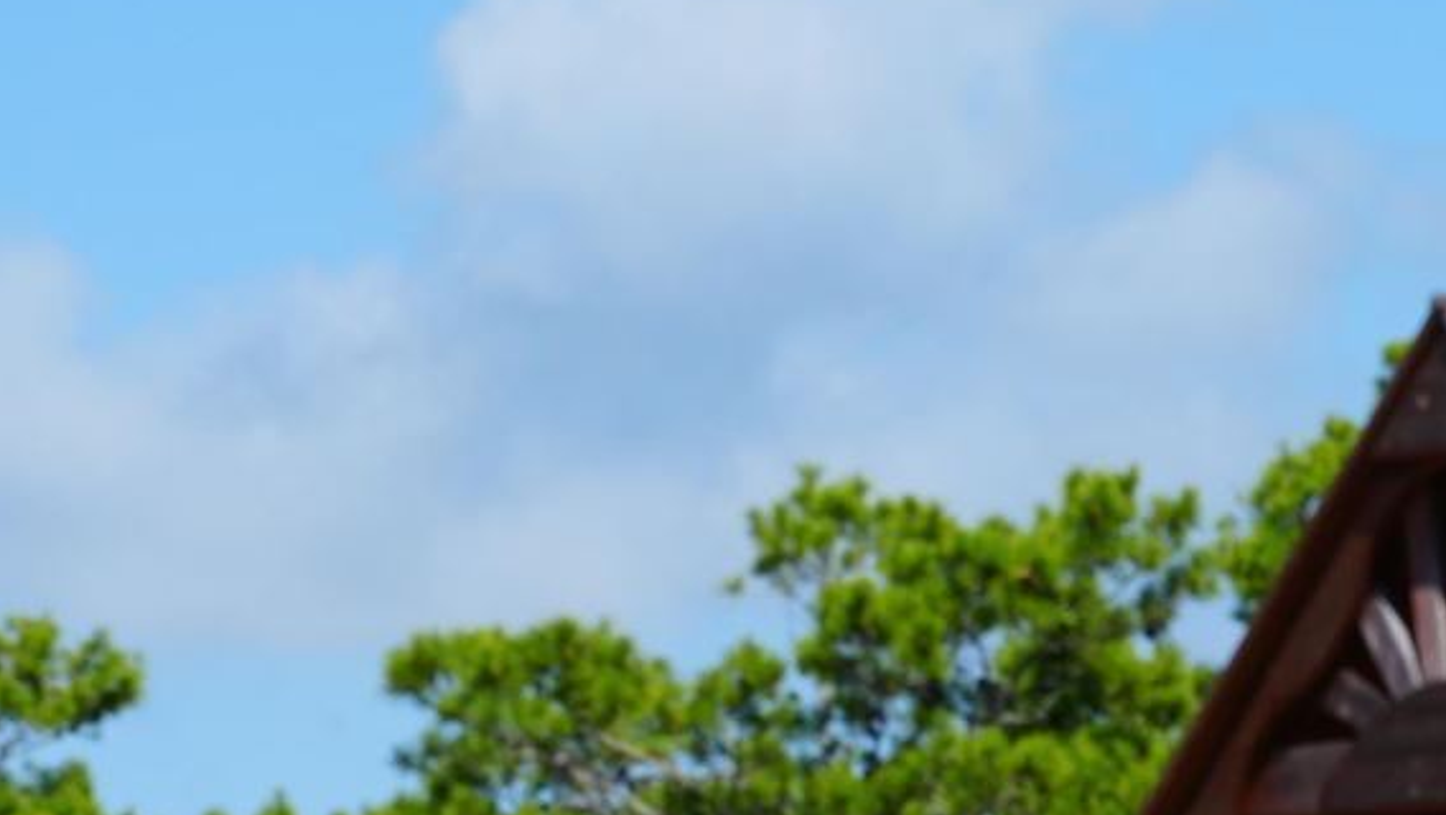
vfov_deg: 3.3
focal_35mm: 368
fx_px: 14115
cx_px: 2067
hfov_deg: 5.8
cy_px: 1515
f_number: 10
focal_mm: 65
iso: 100
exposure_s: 1/200
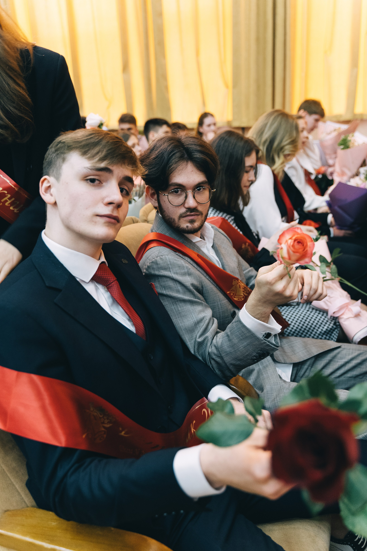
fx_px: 443
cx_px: 179
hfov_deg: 45.0
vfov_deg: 63.7
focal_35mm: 29
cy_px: 275
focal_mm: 28
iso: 2000
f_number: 2.8
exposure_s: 1/80
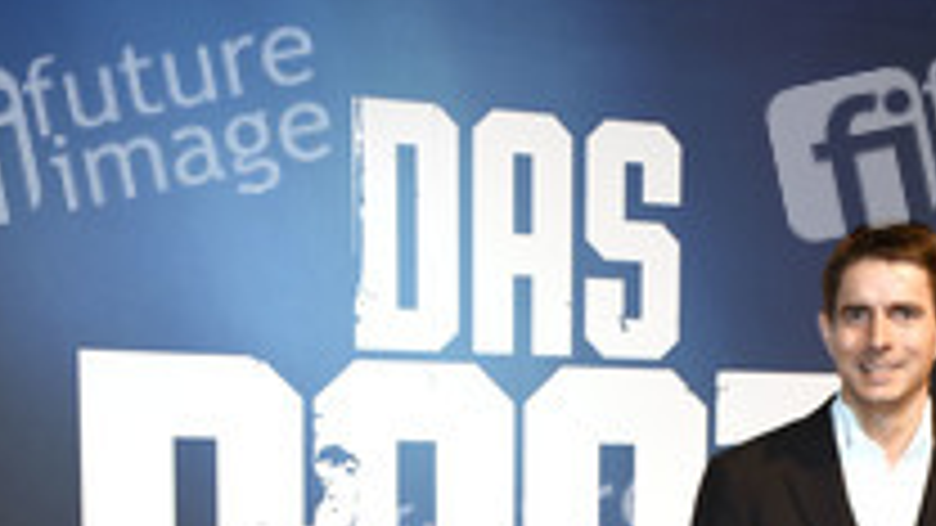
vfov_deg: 9.7
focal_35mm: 121
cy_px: 809
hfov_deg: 17.7
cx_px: 590
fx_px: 3003
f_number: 6.3
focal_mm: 40
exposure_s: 1/160
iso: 800
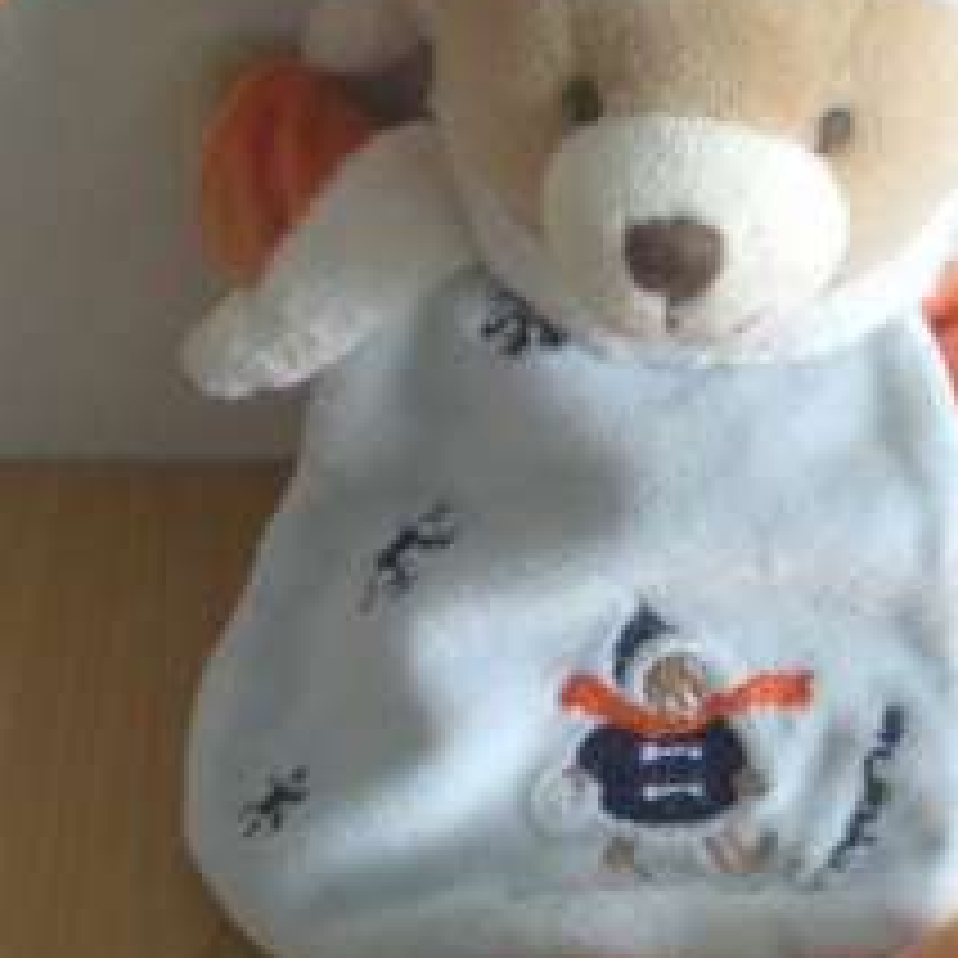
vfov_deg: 21.1
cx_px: 648
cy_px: 459
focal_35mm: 82
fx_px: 2567
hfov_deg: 21.0
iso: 200
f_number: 3.1
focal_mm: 6.3
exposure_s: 1/34
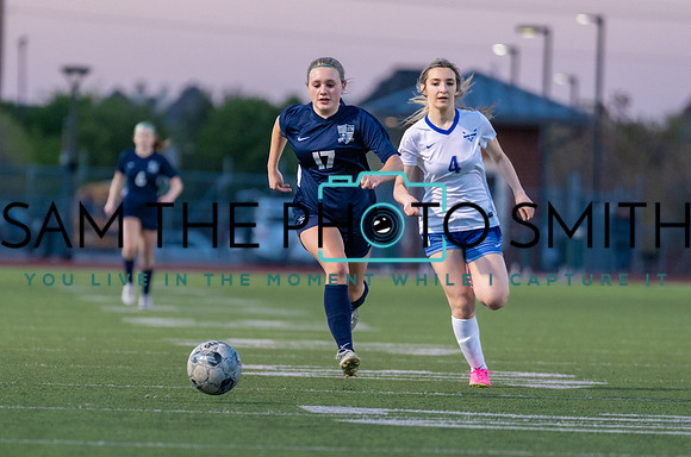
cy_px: 275
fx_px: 7728
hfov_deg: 5.1
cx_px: 270
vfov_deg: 3.4
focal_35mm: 404
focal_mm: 200
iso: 1250
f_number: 2.8
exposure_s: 1/1000
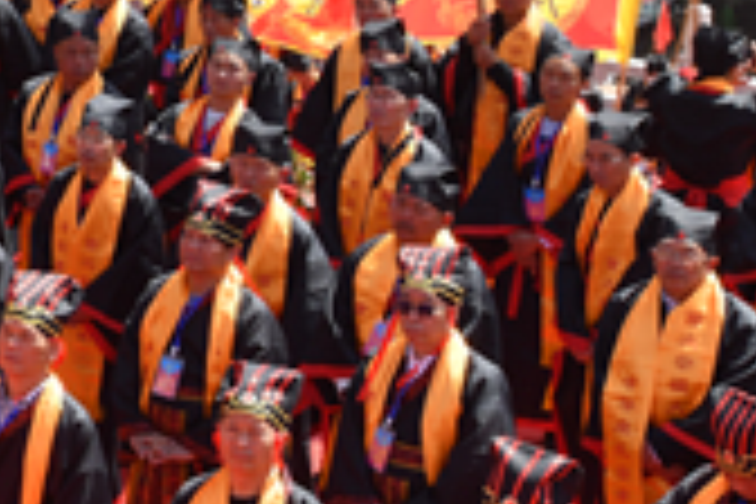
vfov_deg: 8.9
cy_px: -133
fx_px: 3192
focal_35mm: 152
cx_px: -824
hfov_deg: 11.9
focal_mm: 32
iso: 125
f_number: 8
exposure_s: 1/250
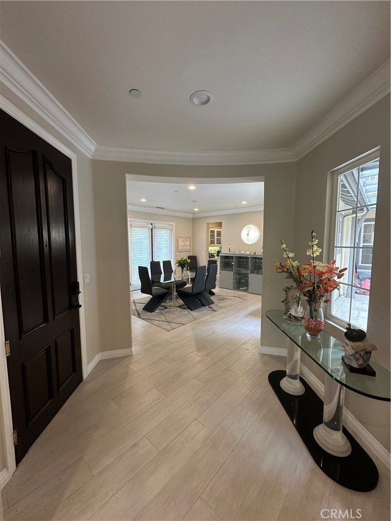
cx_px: 196
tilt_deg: -4.7
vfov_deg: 102.1
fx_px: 211
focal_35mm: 14
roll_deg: -0.3
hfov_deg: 85.7
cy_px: 260
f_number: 2.2
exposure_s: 1/120
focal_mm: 2.22
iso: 200
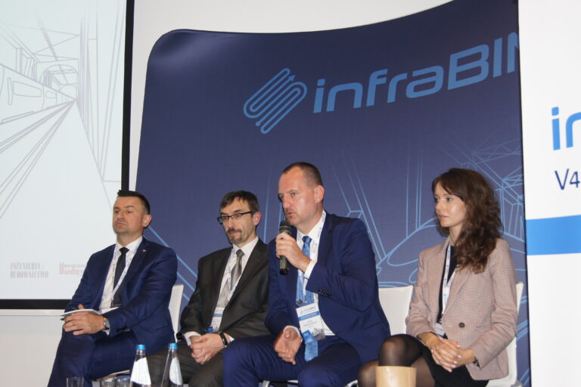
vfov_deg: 29.9
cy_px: 194
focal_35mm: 45
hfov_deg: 43.6
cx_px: 290
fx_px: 726
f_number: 4.5
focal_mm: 30
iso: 500
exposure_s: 1/60
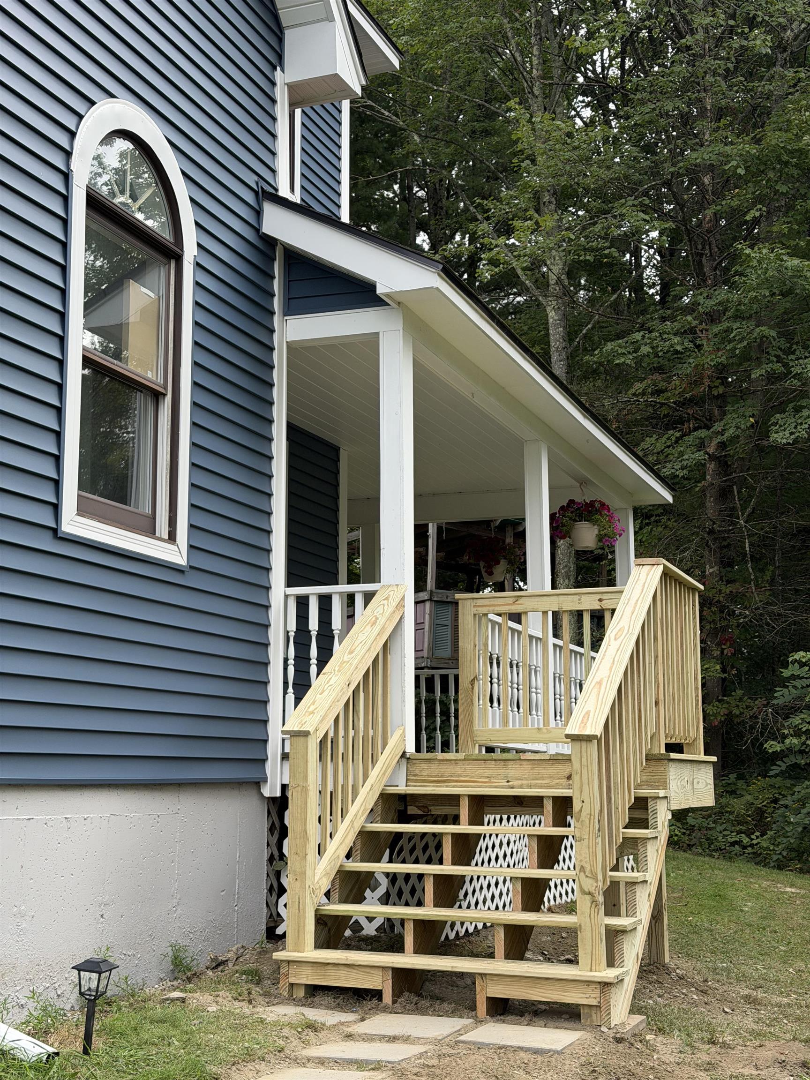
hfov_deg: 30.3
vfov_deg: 39.7
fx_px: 1498
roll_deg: +0.4
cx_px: 405
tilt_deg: +8.6
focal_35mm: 48
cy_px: 540
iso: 64
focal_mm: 6.76
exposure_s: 1/1307
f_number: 1.78
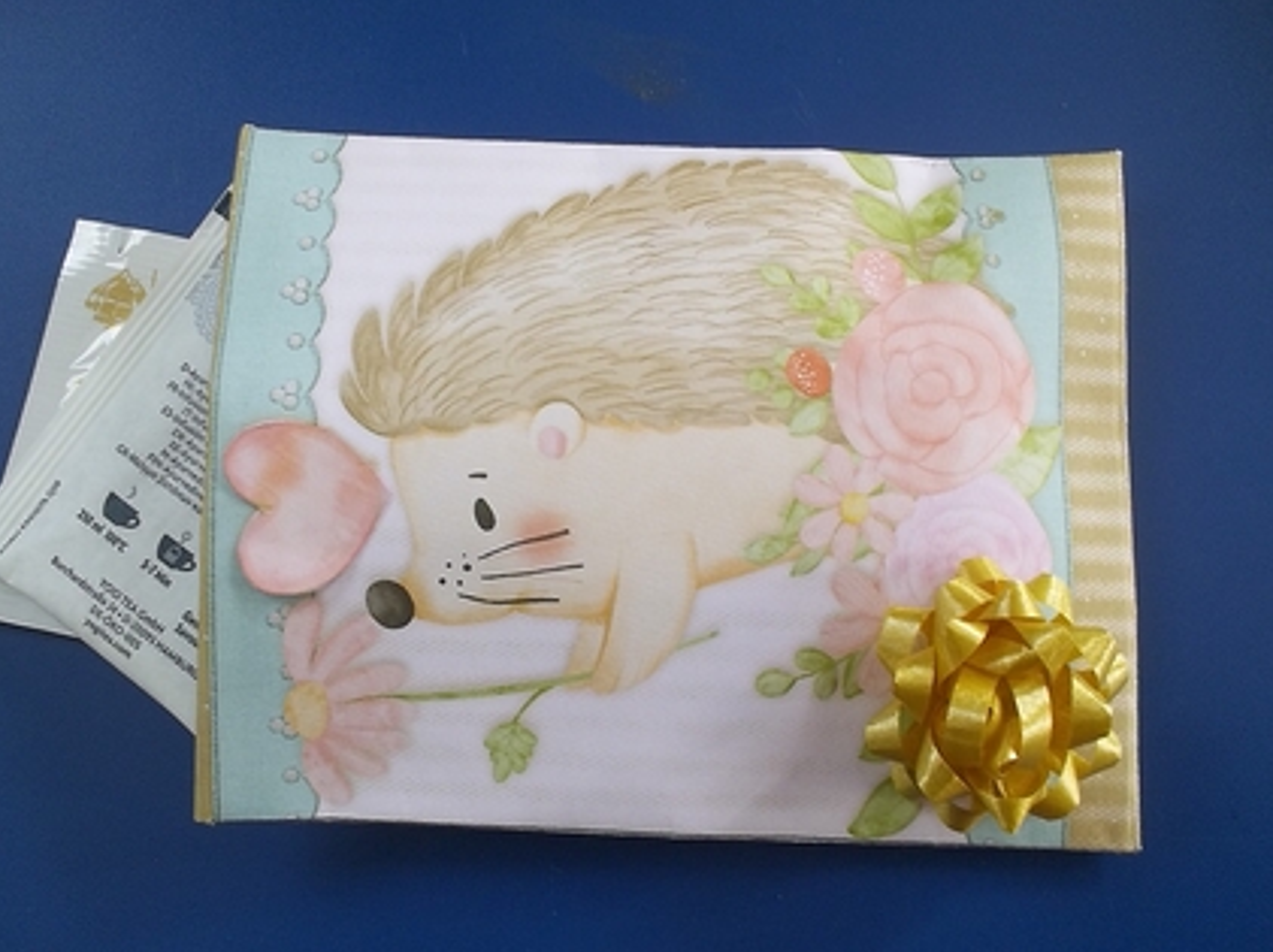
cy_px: 494
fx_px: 1139
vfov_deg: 45.4
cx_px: 608
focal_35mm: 31
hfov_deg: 58.4
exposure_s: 1/30
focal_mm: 4.1
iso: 109
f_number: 3.3
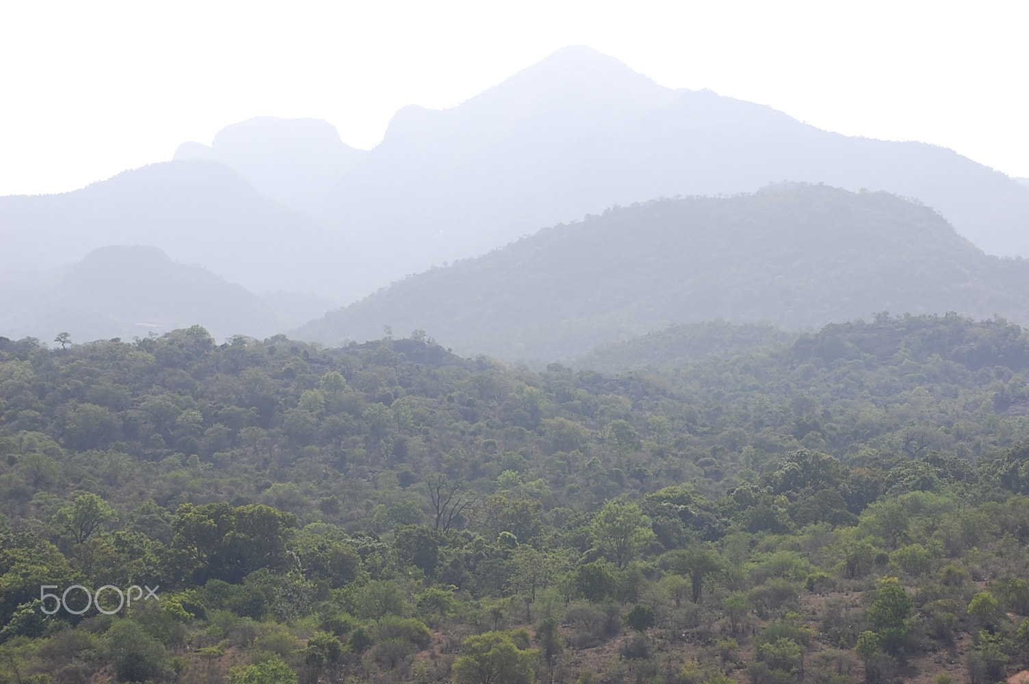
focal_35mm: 117
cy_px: 342
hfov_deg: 17.5
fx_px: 3341
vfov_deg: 11.7
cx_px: 514
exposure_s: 1/640
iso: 200
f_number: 6.3
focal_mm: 78
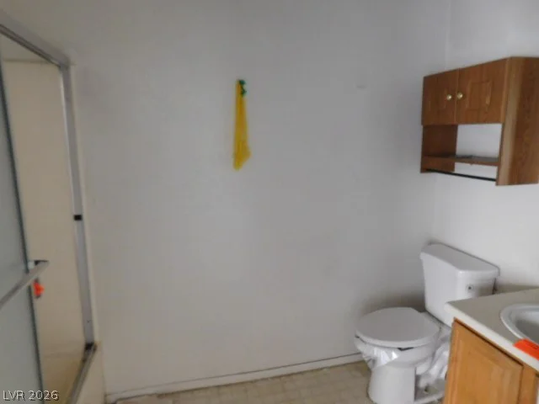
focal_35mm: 23
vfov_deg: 58.9
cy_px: 202
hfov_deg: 73.9
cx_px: 270
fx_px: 358
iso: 560
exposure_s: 1/8
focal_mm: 4
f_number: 3
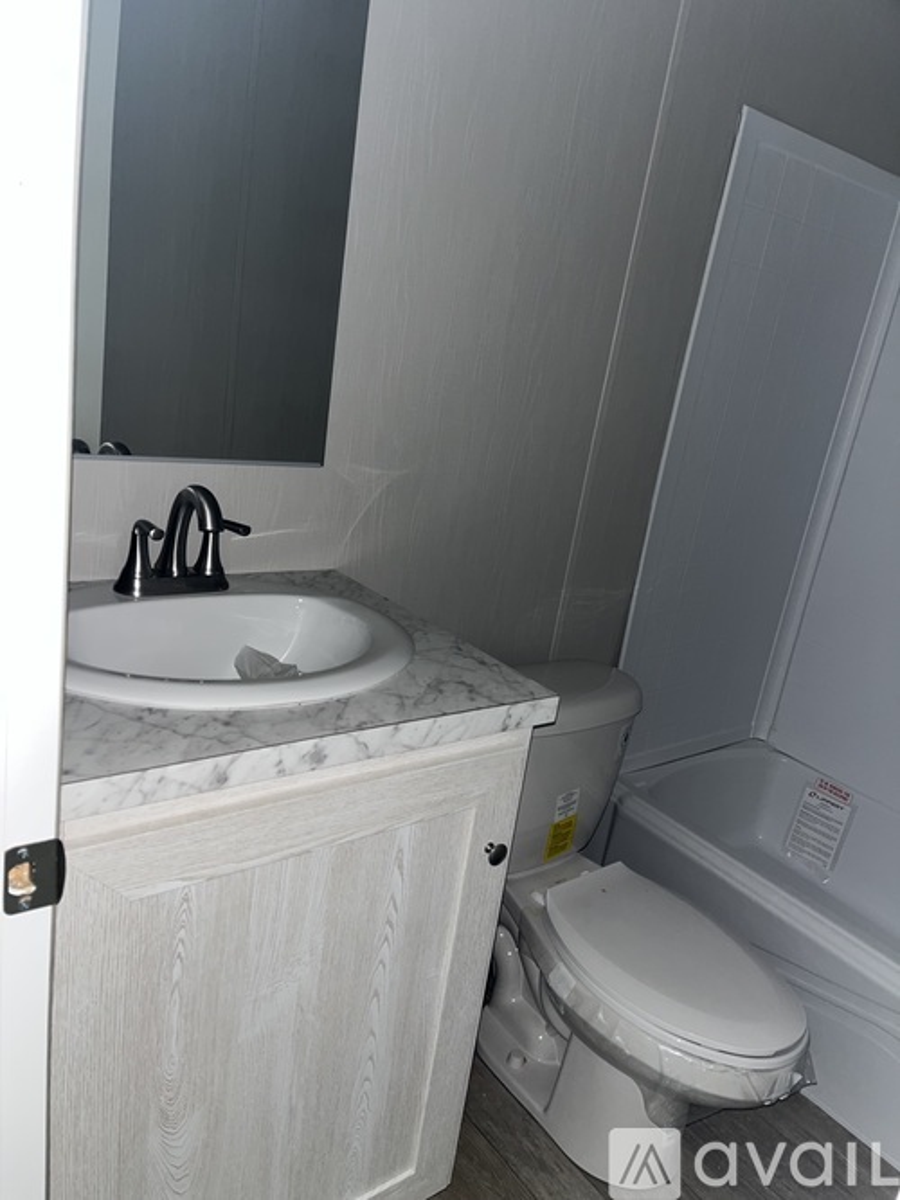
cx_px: 450
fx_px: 902
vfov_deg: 67.3
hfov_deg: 53.0
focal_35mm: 26
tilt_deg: -17.7
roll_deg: -8.3
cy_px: 600
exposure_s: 1/4
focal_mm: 5.1
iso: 32
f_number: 1.6
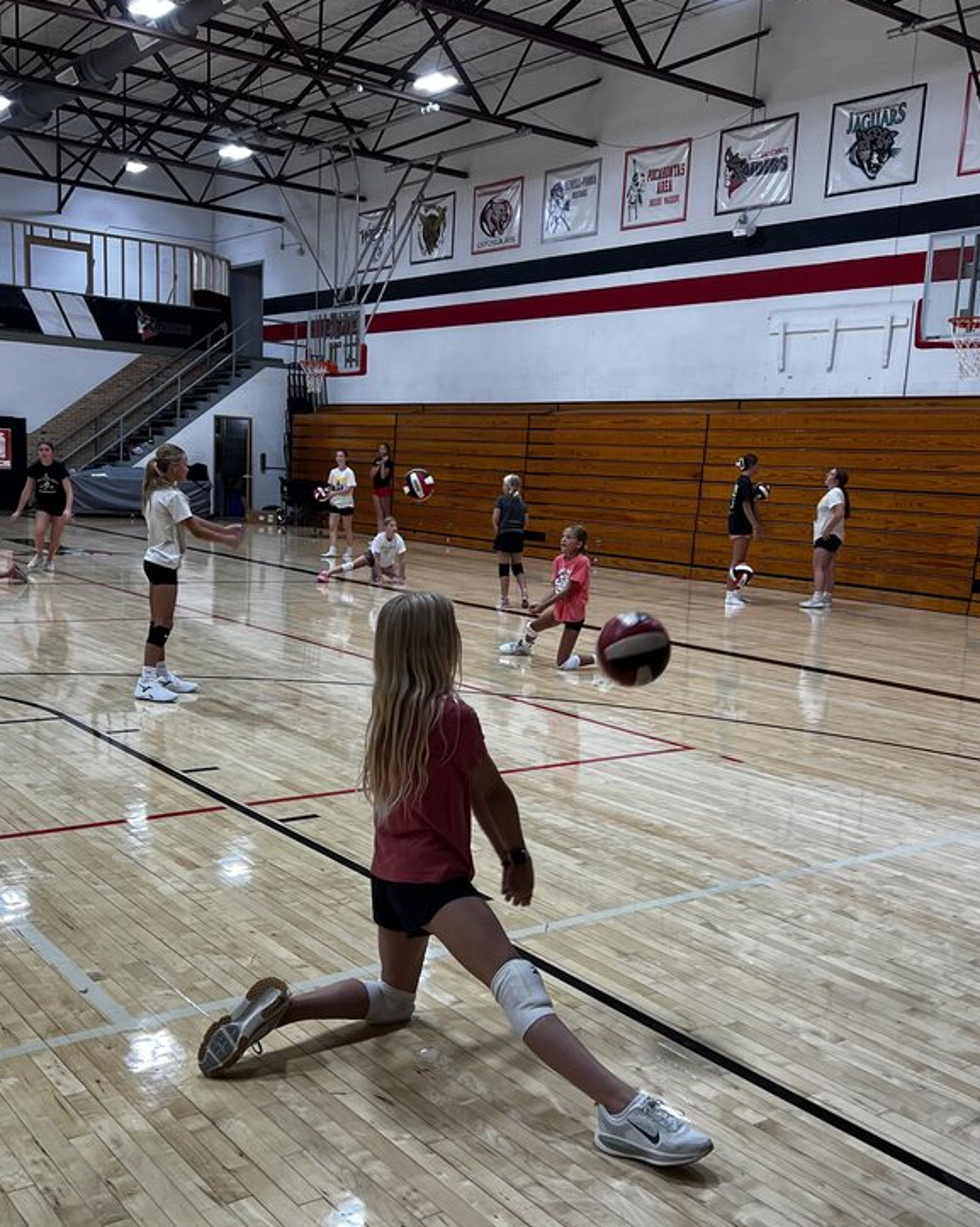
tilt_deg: -8.9
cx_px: 520
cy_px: 697
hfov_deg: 41.1
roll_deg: -1.5
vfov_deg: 50.2
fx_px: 1306
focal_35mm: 36
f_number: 1.5
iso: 64
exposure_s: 1/121
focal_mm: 5.7
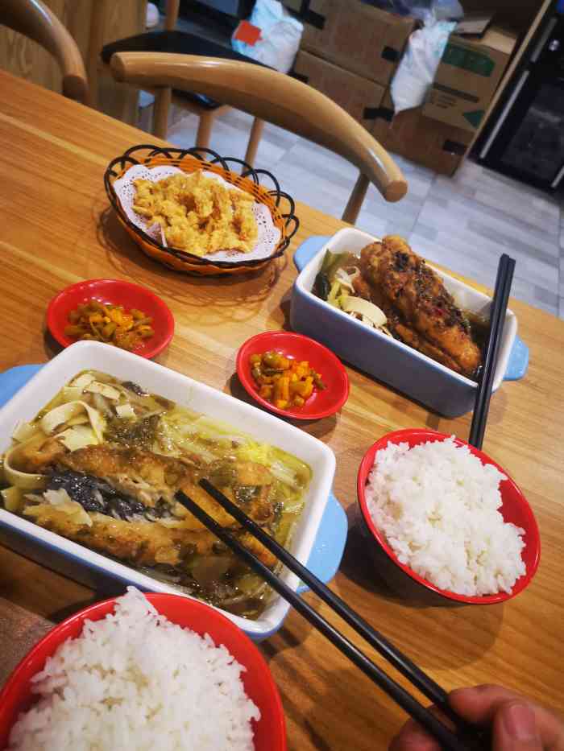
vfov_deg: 65.3
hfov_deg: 51.4
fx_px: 586
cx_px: 282
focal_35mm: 27
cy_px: 376
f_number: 1.8
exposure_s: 1/33.3
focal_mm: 5.58
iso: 400
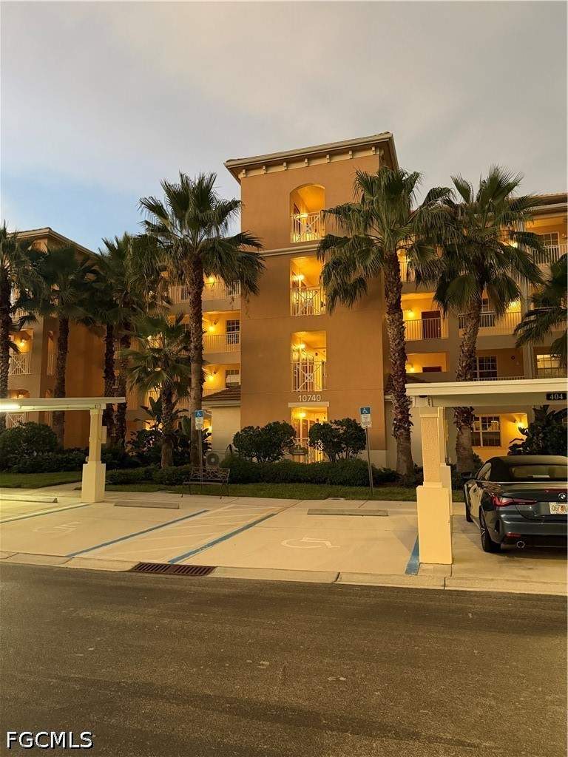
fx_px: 525
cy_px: 378
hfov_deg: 56.8
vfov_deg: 71.6
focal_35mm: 24
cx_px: 284
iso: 800
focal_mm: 6.76
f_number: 1.78
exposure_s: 1/40
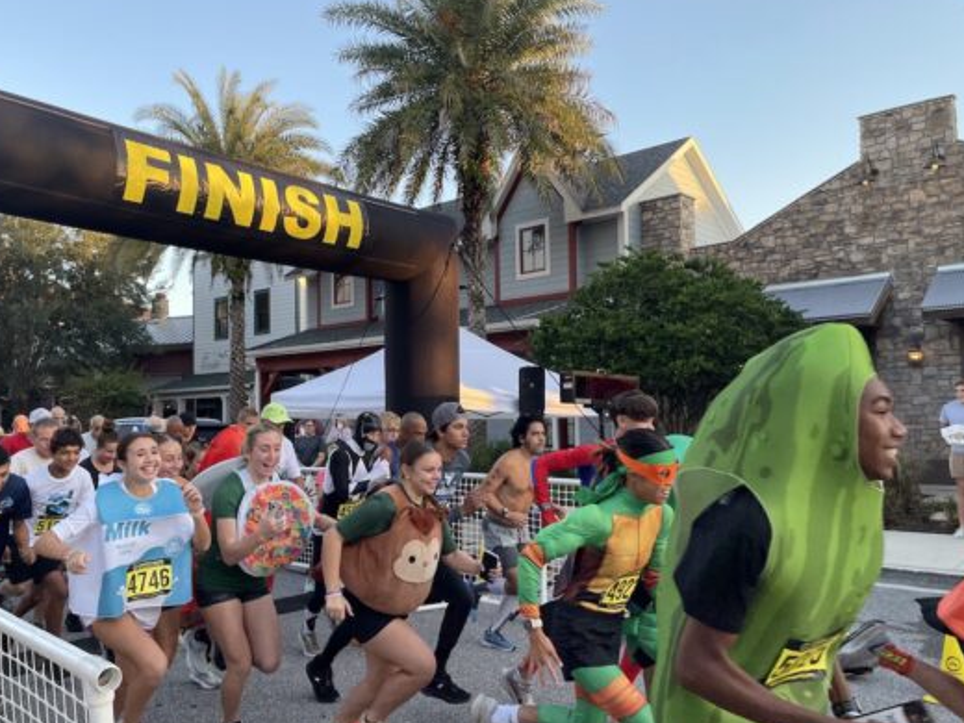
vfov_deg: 46.8
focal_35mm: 30
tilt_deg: +4.3
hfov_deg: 59.9
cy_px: 362
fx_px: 835
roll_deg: +1.3
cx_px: 441
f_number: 1.6
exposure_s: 1/247
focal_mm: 4.2
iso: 32
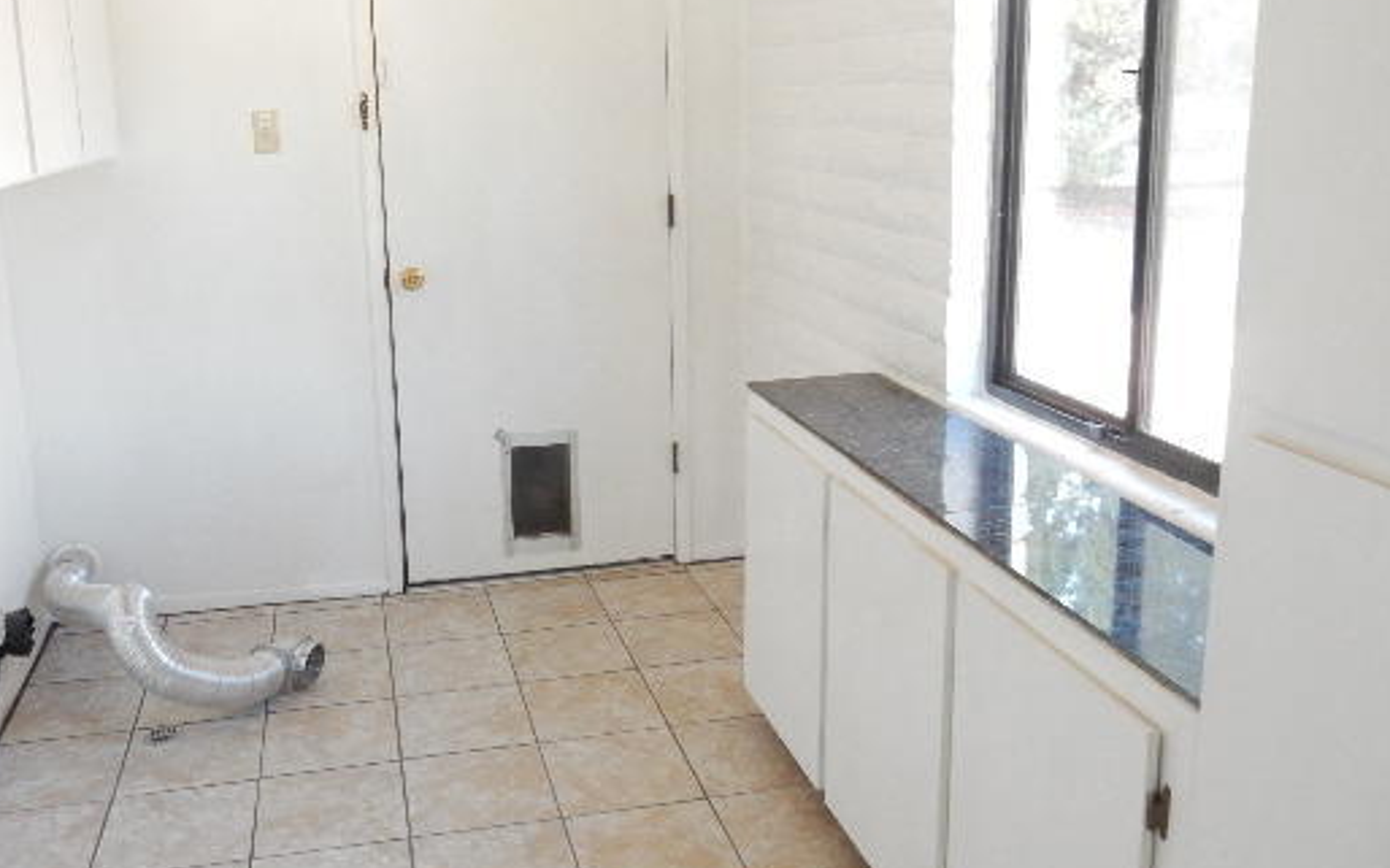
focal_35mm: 33
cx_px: 579
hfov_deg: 57.8
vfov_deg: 38.2
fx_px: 1250
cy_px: 368
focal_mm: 4.5
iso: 400
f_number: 3.7
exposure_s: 1/80
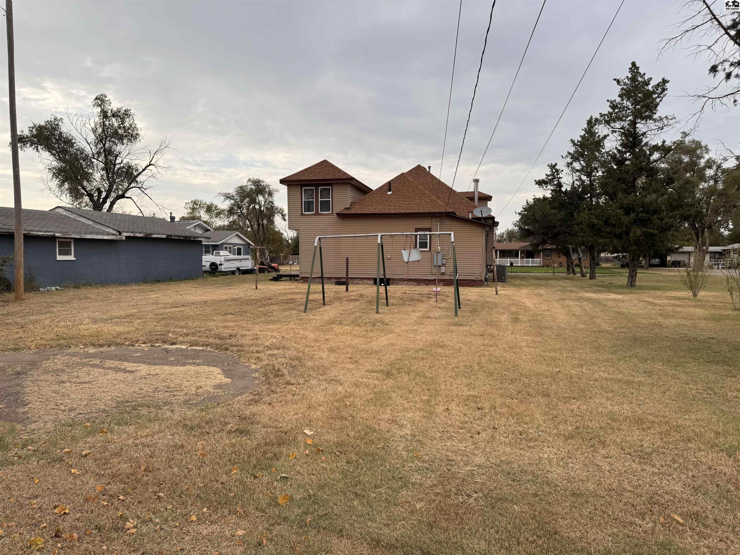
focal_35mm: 24
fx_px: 513
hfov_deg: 71.6
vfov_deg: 56.8
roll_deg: -0.3
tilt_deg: -3.3
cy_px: 278
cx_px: 370
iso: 80
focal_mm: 6.76
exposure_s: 1/1131
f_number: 1.78
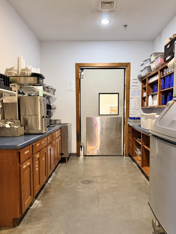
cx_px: 91
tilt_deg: -4.4
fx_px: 176
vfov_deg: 67.3
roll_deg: +0.4
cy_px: 123
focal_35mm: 26
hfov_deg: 53.0
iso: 800
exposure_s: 1/60
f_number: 1.78
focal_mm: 6.76
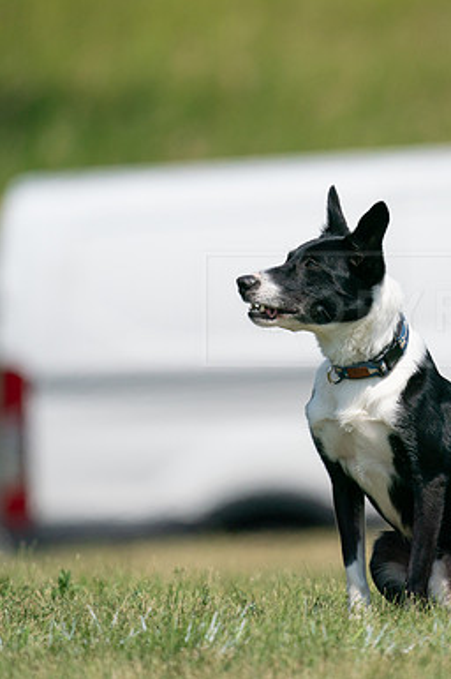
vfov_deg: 2.3
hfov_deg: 1.5
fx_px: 17036
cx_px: 370
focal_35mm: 905
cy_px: 340
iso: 400
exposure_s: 1/4000
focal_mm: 600
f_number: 6.3
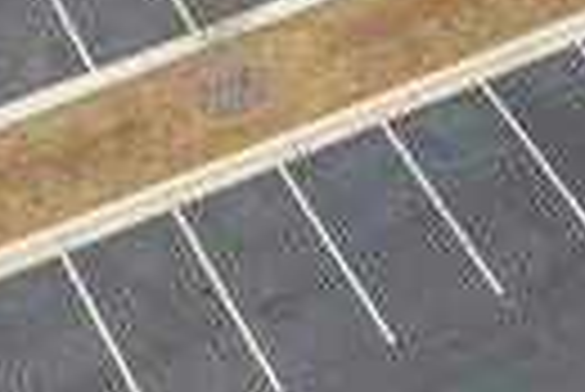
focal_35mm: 135
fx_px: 2196
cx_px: 243
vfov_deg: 9.3
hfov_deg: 15.2
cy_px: -496
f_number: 2.8
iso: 100
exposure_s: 1/1600
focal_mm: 8.38
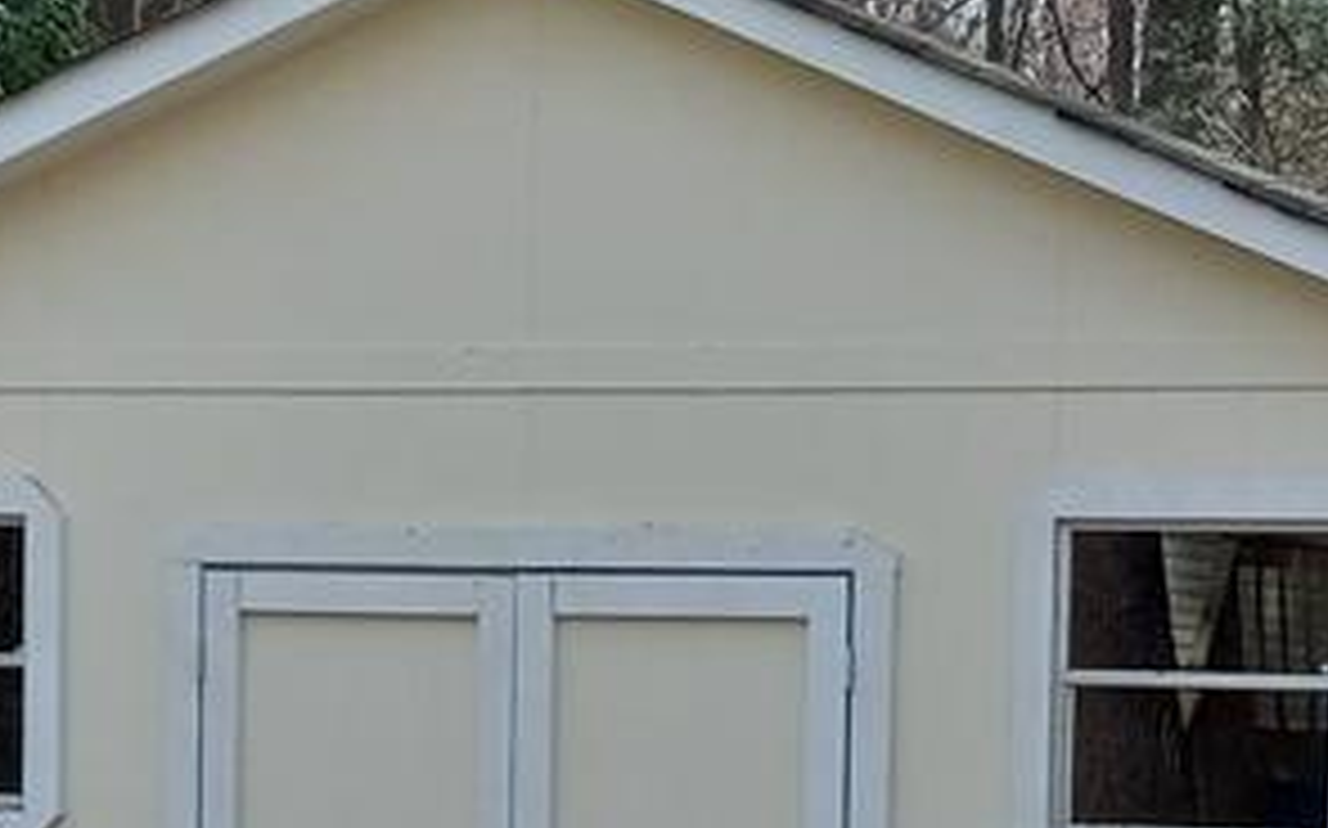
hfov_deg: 15.6
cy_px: 981
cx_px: 558
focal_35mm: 134
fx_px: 4847
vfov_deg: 9.6
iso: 40
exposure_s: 1/739
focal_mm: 3.94
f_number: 1.8
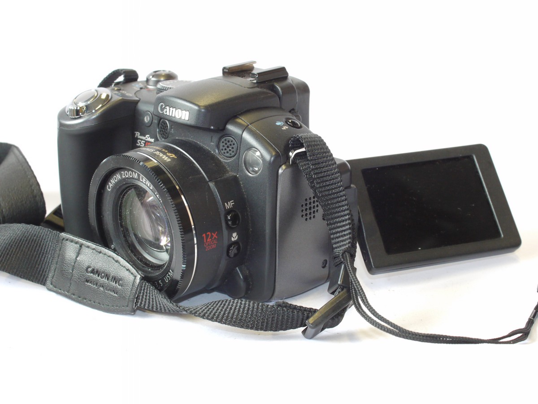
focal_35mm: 60
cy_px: 202
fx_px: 933
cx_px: 269
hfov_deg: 32.2
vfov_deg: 24.4
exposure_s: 1/50
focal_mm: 30
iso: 800
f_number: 9
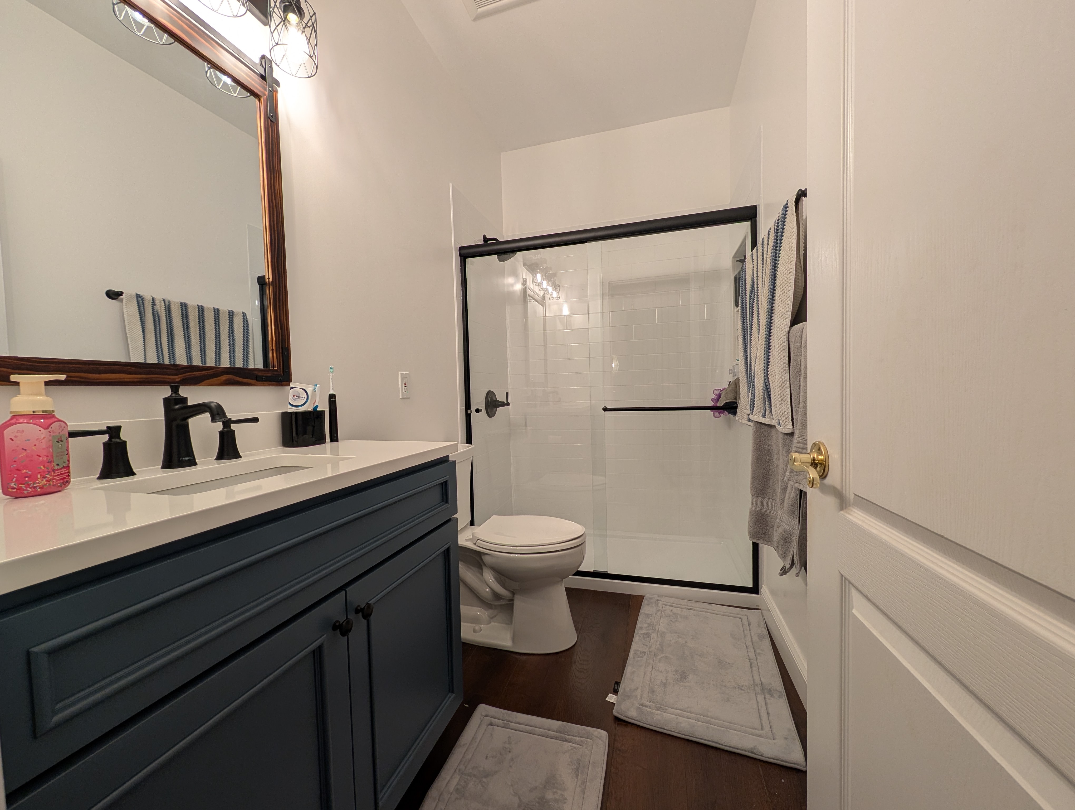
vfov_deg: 94.6
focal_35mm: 12
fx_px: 373
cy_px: 405
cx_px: 538
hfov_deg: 110.5
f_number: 1.7
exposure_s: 1/60
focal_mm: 2.02
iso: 56
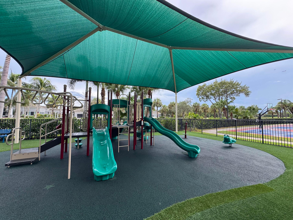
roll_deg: -0.6
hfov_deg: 102.1
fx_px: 119
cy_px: 110
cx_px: 146
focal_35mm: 14
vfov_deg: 85.7
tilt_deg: +2.5
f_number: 2.2
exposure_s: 1/238
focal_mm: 2.22
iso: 40
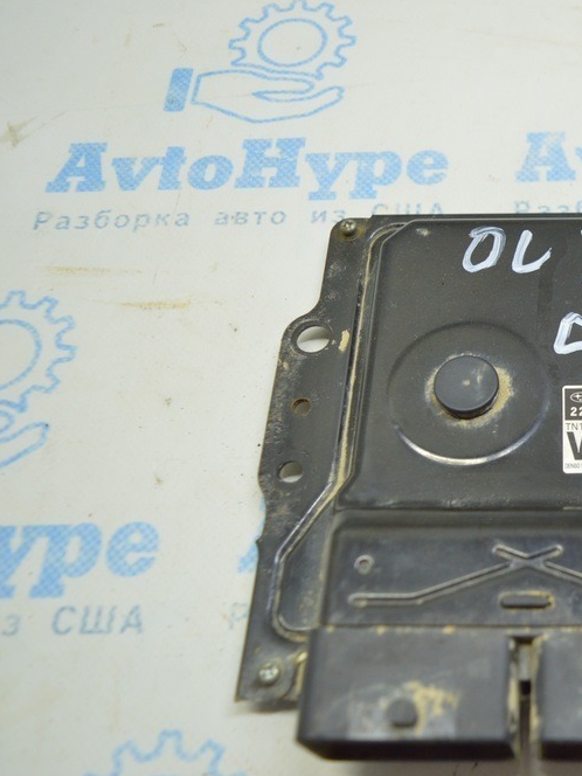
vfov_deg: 46.8
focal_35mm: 40
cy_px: 386
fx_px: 897
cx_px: 536
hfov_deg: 33.8
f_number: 3.5
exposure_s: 1/60
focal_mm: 18
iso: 400
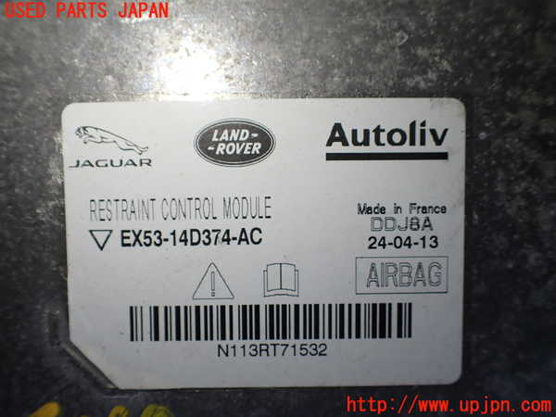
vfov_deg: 46.8
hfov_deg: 60.0
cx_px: 278
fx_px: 482
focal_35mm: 30
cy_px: 208
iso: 100
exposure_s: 1/160
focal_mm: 5.4
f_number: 2.3
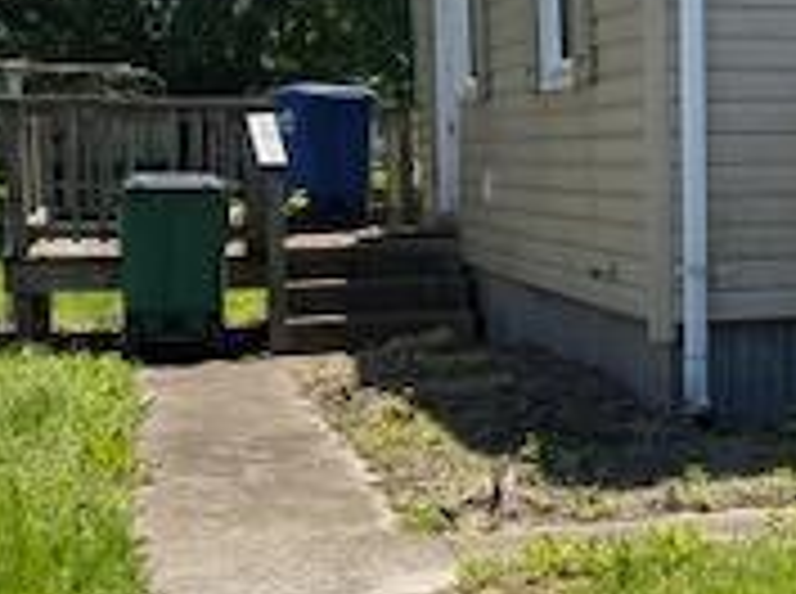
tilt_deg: -1.6
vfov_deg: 16.9
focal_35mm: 87
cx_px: 1210
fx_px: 1997
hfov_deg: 19.5
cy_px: 216
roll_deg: -0.1
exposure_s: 1/2232
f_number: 1.78
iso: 80
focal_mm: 6.76
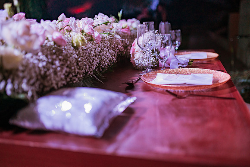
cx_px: 125
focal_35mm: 35
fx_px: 243
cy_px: 84
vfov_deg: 37.8
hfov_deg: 54.5
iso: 2000
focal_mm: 35
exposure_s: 1/1600
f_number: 1.8
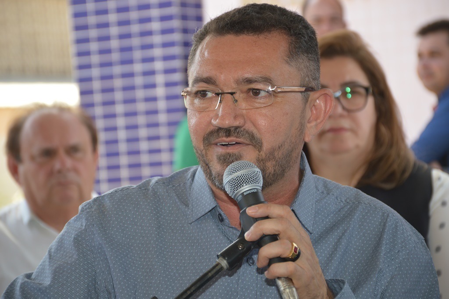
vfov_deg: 8.2
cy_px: 150
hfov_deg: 12.2
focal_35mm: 168
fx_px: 2094
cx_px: 224
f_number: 5.6
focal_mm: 112
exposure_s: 1/125
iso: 220
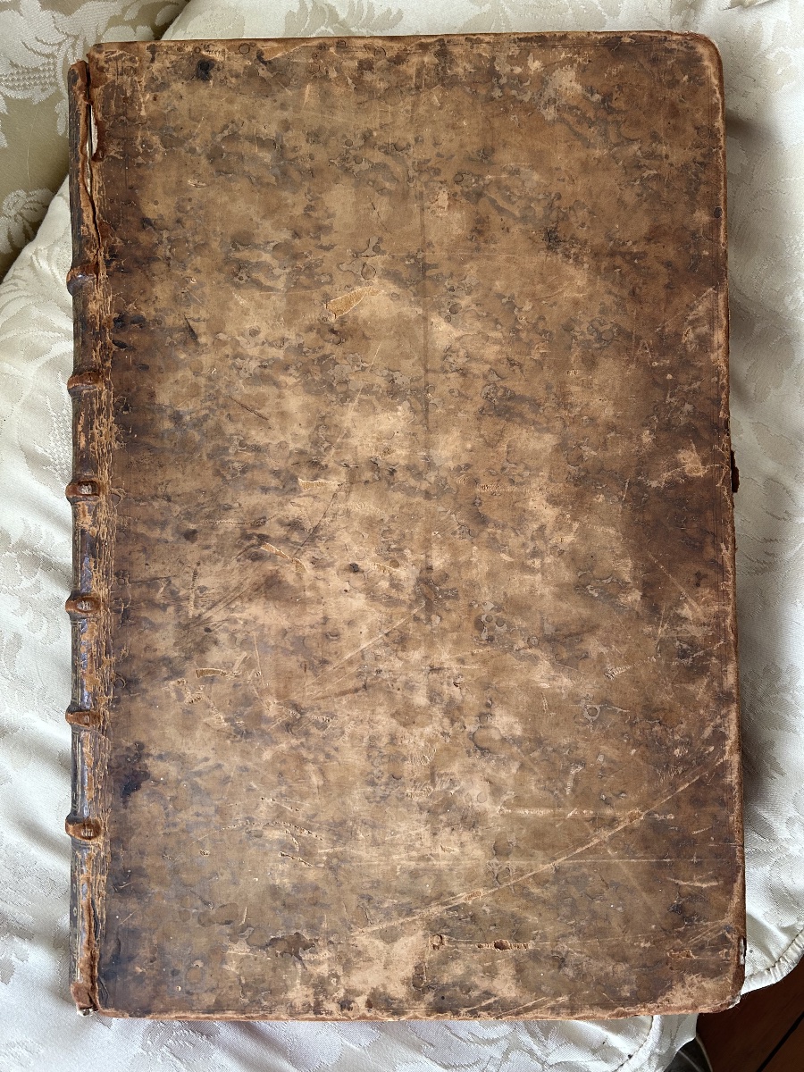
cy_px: 536
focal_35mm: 26
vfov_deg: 67.3
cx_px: 402
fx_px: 805
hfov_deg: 53.1
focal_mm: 5.7
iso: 125
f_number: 1.5
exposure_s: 1/121
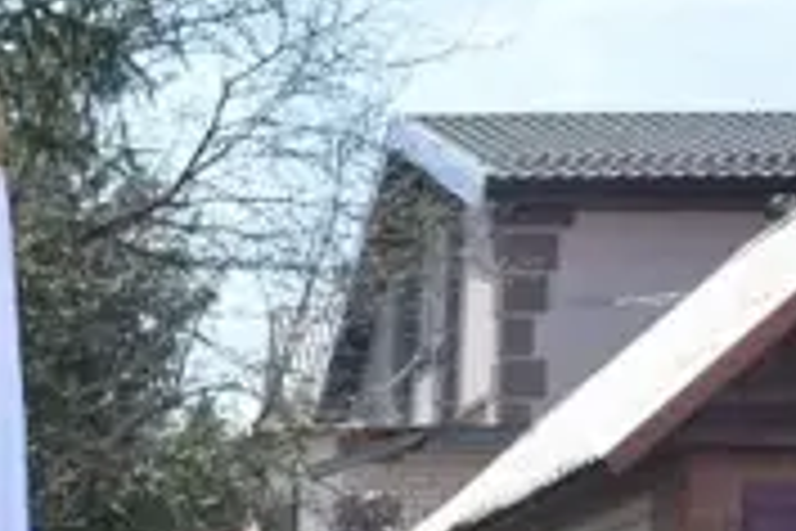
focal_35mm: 114
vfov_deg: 11.4
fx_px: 2520
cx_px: -340
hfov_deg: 16.6
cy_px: 860
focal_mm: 18
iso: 100
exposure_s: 1/640
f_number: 3.5
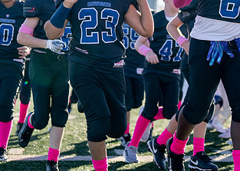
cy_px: 10
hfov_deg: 12.6
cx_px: 123
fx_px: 1083
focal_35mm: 159
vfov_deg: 9.0
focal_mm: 70
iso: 250
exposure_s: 1/2500
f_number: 2.8
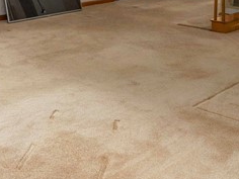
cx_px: -11
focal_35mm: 62
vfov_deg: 21.6
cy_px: -48
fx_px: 428
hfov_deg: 28.8
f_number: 9
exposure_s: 1/60
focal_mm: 14
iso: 64
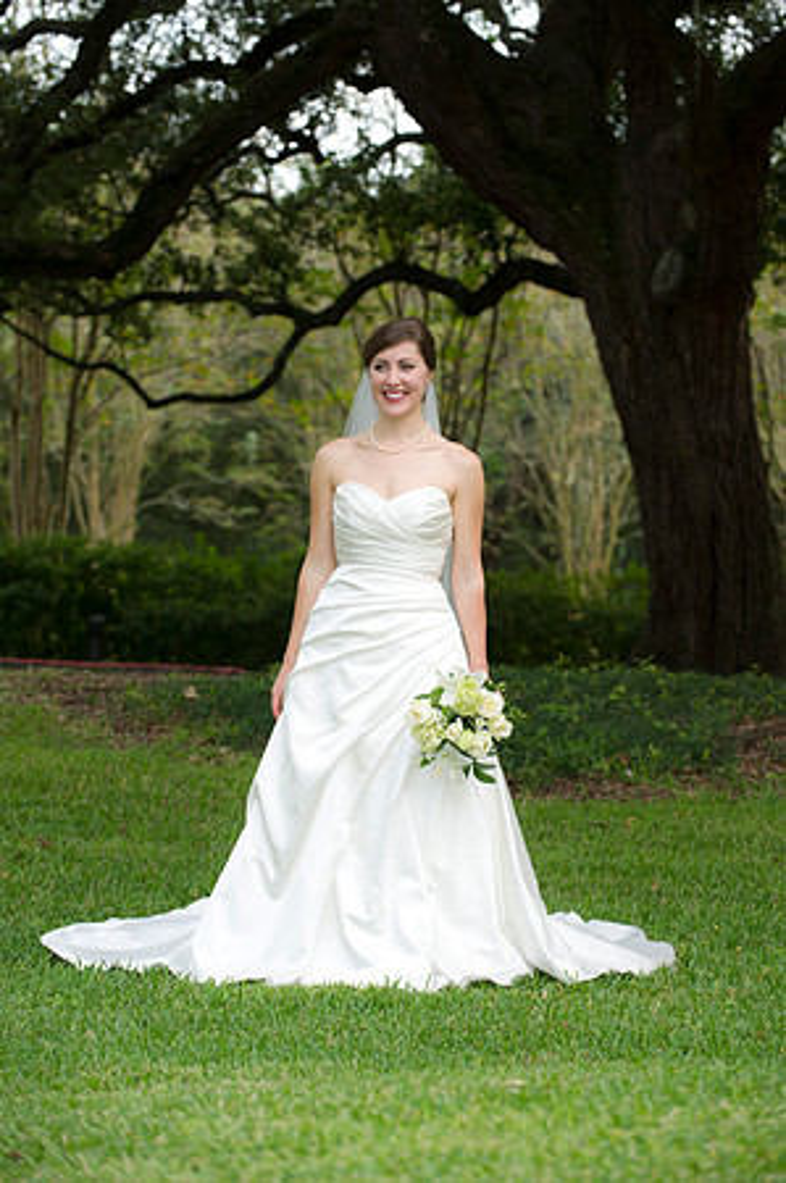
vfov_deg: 18.6
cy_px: 592
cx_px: 393
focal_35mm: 110
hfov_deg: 12.4
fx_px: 3611
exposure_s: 1/125
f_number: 4
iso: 400
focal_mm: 110
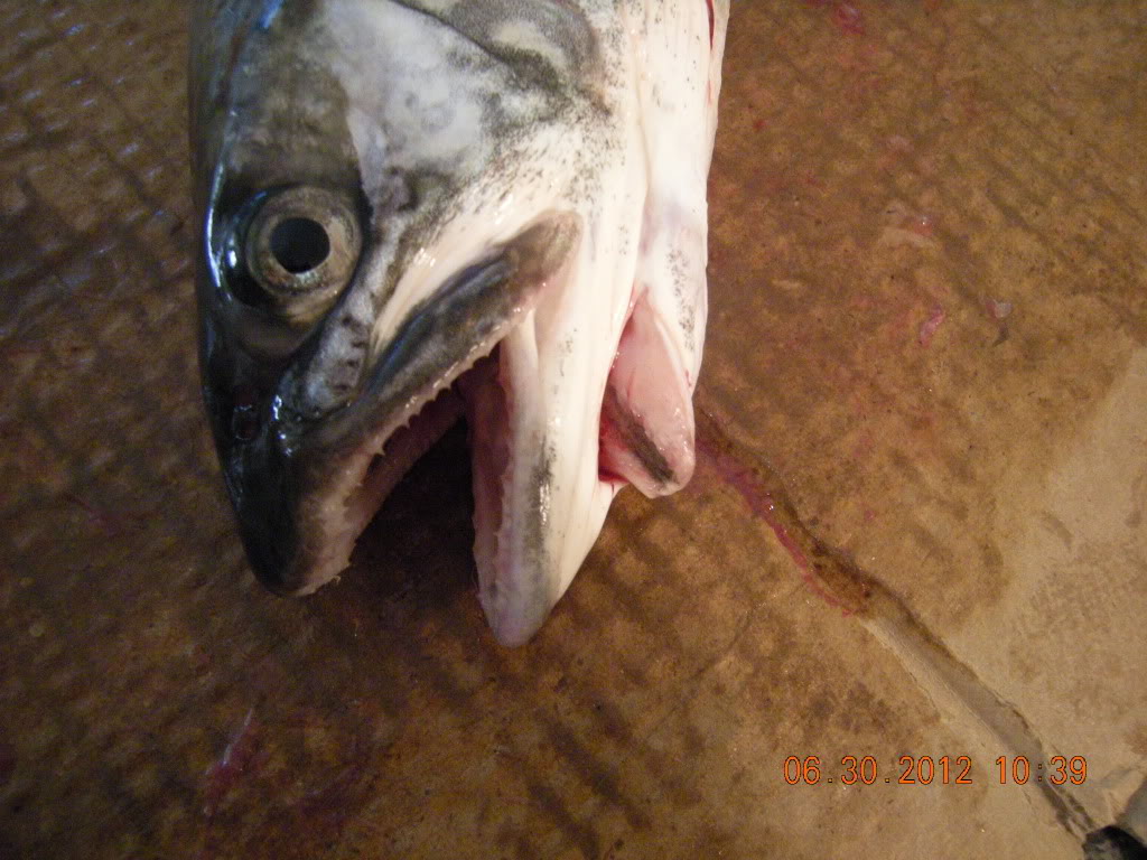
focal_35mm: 28
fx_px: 928
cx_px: 574
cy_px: 430
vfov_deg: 49.7
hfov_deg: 63.4
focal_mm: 4.7
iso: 550
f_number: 2.8
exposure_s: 1/8
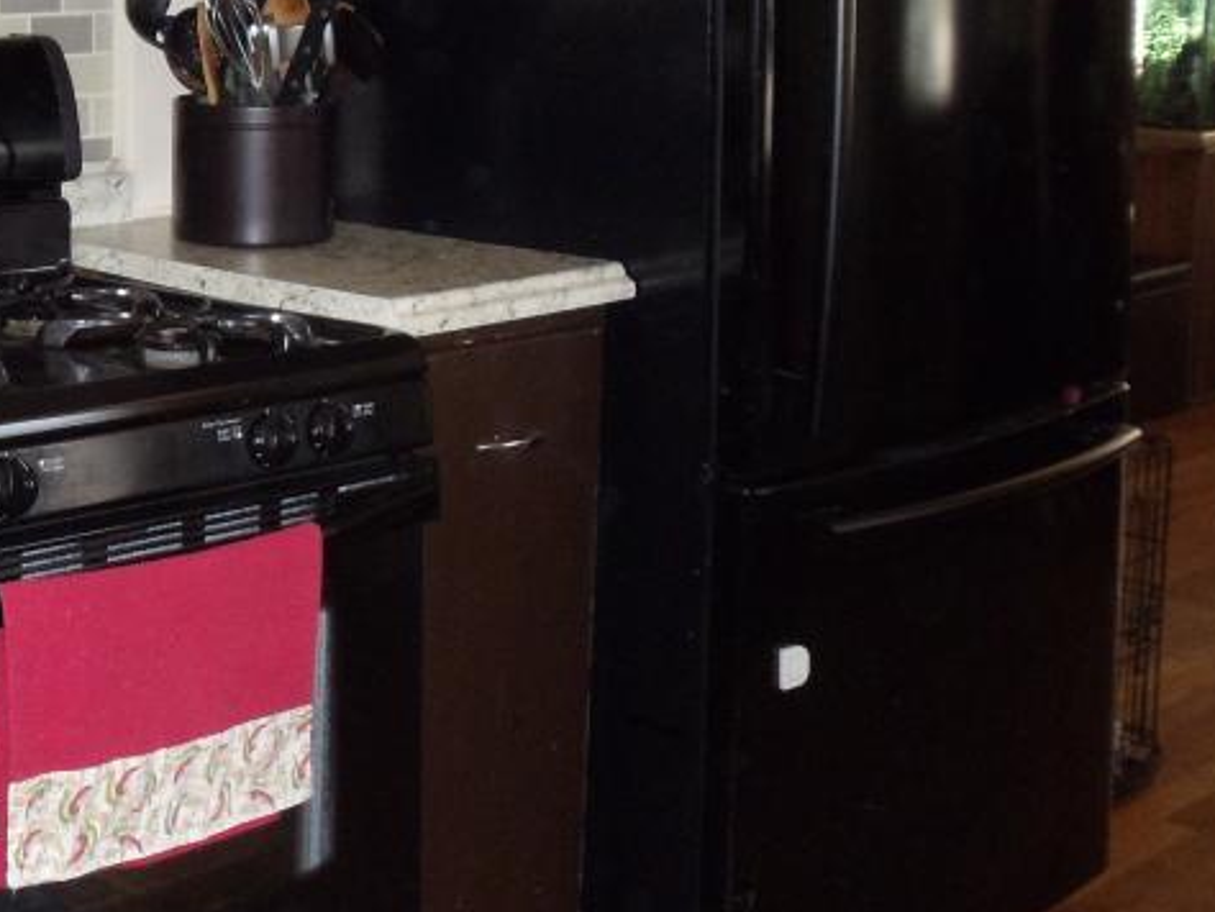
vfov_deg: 15.4
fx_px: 3336
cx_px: 23
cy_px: 76
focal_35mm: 95
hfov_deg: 20.1
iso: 400
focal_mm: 6
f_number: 3.5
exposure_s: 1/30
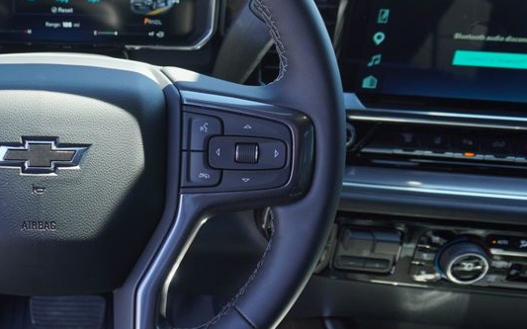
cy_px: 141
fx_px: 675
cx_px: 66
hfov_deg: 39.9
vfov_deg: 27.4
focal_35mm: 47
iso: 100
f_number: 4.5
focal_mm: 16
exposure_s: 1/80
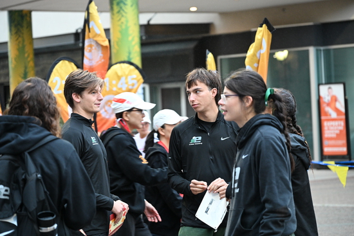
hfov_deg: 20.8
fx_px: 964
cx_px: 177
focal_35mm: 98
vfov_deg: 14.0
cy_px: 118
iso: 3200
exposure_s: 1/125
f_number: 4
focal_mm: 98
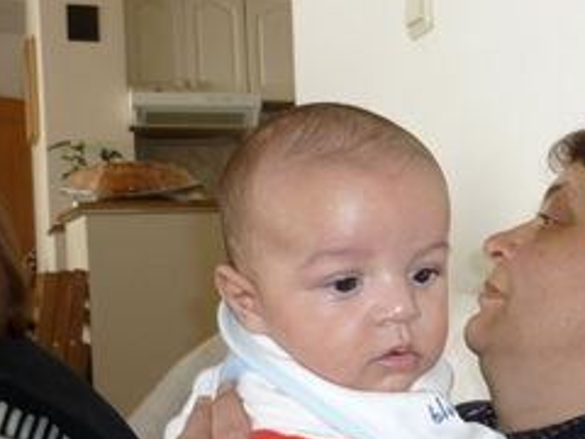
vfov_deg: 26.5
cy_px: 263
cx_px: 441
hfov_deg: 34.2
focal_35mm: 55
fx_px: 929
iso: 100
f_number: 2.8
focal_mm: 5.5
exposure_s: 1/30
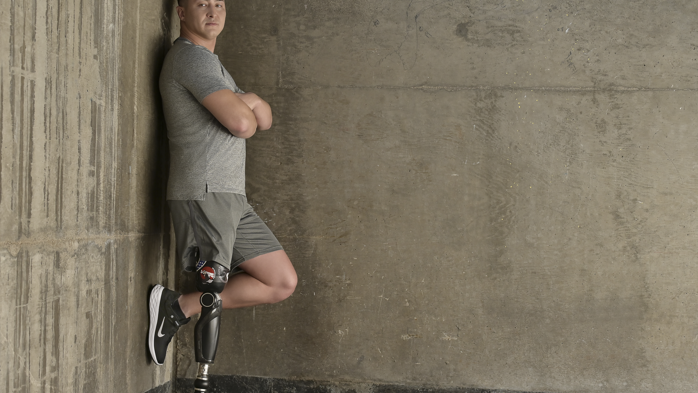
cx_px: 289
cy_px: 225
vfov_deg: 20.7
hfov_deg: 35.9
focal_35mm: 58
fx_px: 1073
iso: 400
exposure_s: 1/800
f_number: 4
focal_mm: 43
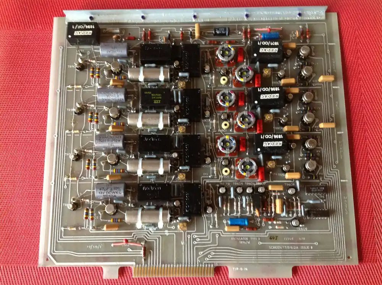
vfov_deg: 40.6
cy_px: 142
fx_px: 385
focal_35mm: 35
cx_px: 191
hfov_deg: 52.7
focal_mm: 4.28
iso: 320
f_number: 2.4
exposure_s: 1/15
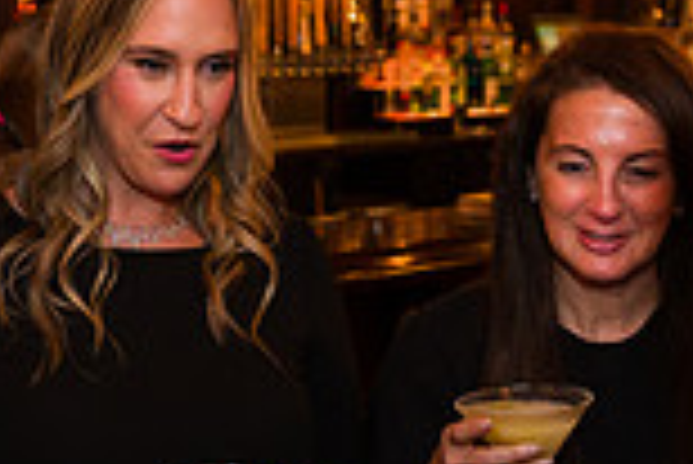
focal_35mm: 95
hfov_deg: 21.2
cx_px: 130
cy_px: 202
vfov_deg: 14.4
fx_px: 1830
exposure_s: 1/200
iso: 1600
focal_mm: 24
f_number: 3.2
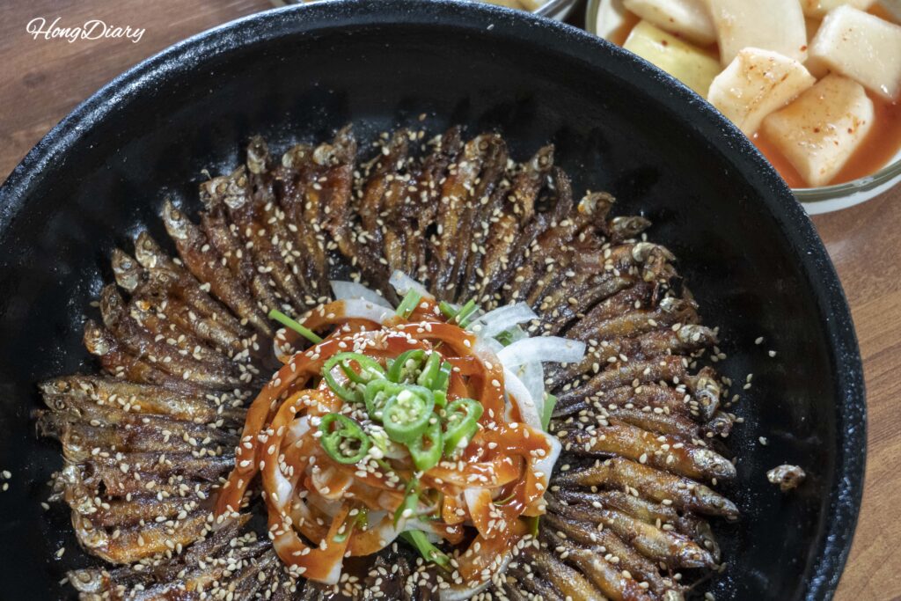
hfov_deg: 33.4
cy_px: 300
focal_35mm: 60
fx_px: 1502
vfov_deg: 22.6
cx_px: 450
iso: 12800
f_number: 5.6
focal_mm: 60
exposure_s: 1/160
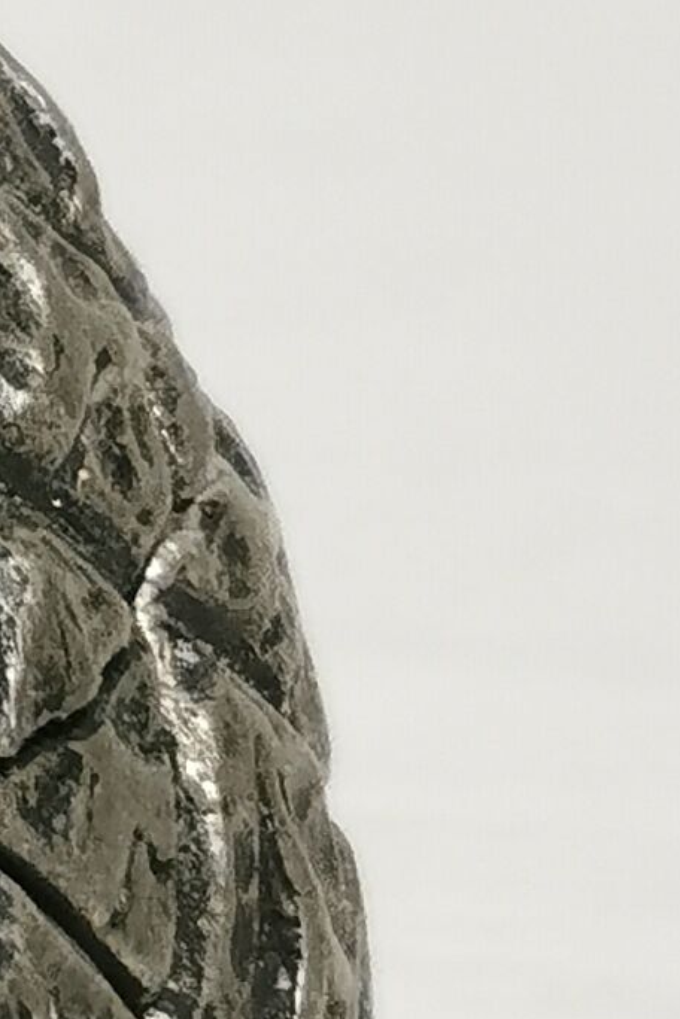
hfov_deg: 3.7
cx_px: -872
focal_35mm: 366
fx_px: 10369
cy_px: 201
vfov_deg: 5.6
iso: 160
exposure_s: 1/50
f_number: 1.8
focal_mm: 5.58
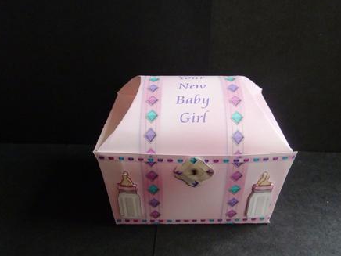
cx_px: 170
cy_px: 126
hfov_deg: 58.4
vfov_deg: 45.4
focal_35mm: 31
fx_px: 305
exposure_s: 1/15
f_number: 3.4
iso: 400
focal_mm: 5
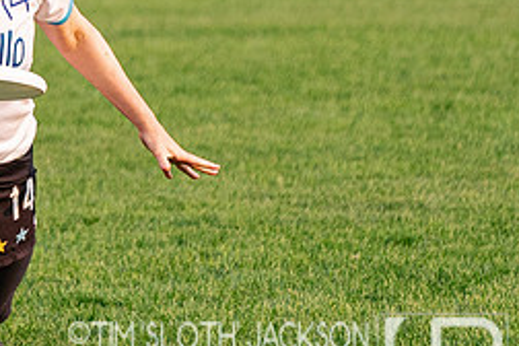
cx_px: -23
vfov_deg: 2.3
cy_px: -57
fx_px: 8649
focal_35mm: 600
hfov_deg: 3.4
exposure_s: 1/2000
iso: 640
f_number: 4
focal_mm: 115
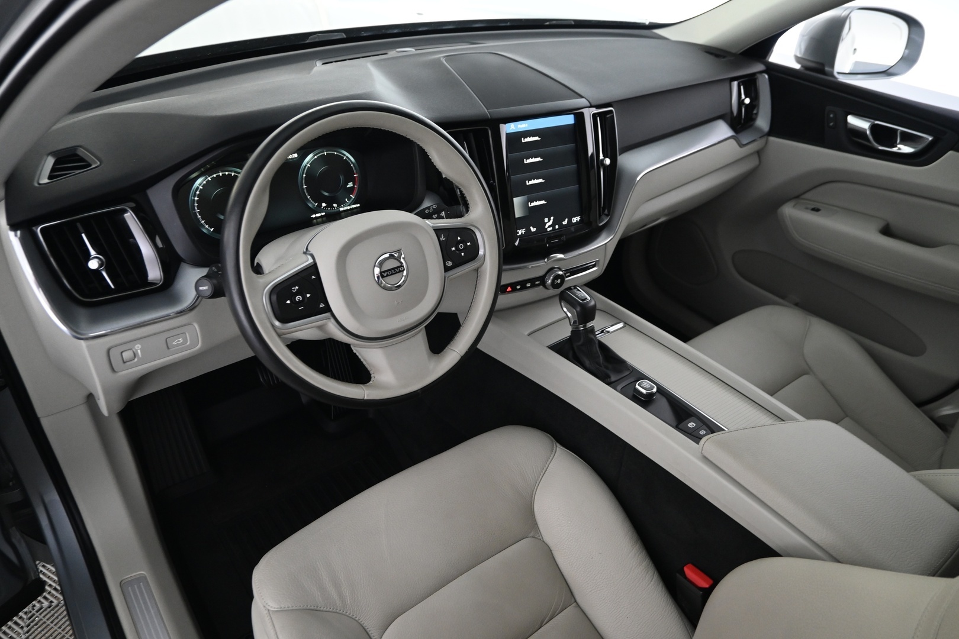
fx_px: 639
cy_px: 320
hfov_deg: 73.7
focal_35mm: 24
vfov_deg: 53.1
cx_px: 480
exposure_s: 1/15
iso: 1600
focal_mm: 16
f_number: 3.5
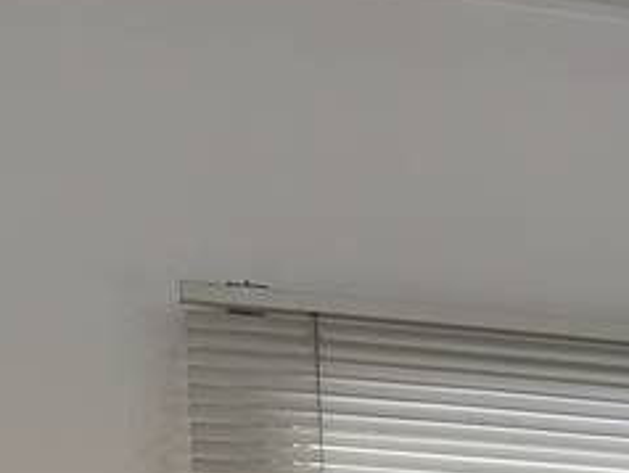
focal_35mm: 145
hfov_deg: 11.8
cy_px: 1136
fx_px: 2637
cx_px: 1372
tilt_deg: -2.6
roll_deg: +2.5
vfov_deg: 9.2
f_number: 1.78
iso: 64
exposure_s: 1/120
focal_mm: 6.76
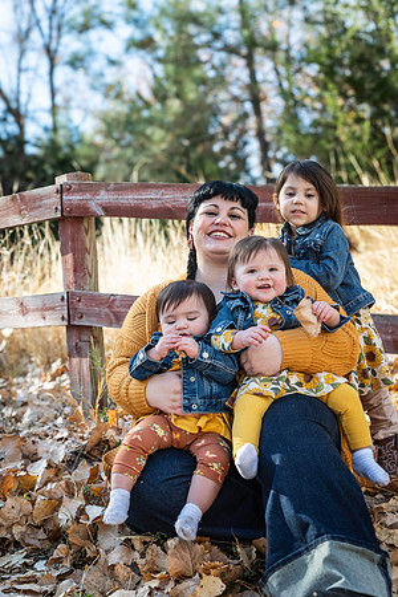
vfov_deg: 36.2
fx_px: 912
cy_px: 298
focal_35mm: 55
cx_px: 199
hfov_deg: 24.6
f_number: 5
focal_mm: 55
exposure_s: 1/125
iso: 100
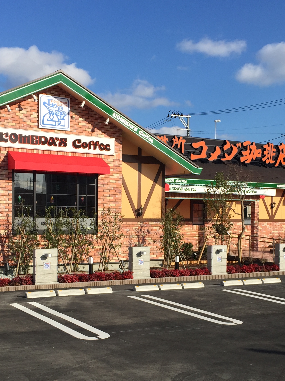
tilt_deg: -1.0
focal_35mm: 51
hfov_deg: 28.6
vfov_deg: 37.2
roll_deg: -0.7
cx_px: 151
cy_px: 241
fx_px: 560
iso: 32
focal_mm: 4.15
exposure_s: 1/2326
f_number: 2.2
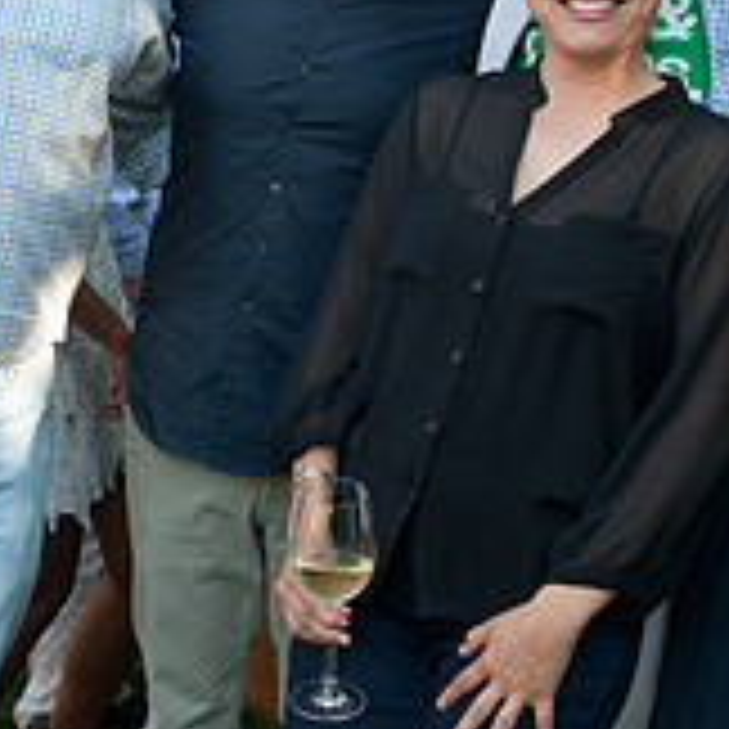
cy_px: 122
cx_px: 310
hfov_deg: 18.5
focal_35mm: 94
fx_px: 2240
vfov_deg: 18.3
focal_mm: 31
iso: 800
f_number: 4
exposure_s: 1/250
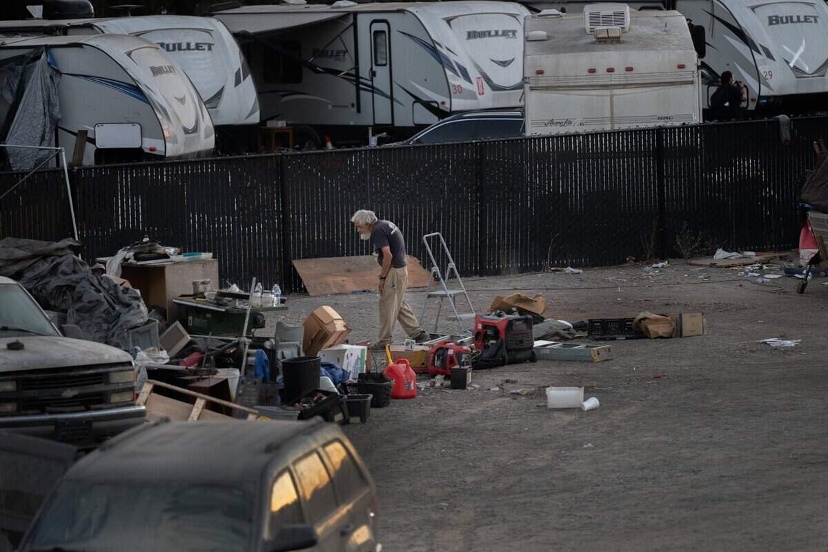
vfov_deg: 6.9
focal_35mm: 200
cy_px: 276
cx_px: 414
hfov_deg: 10.3
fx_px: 4600
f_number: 2.8
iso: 2000
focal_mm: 200
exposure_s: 1/500
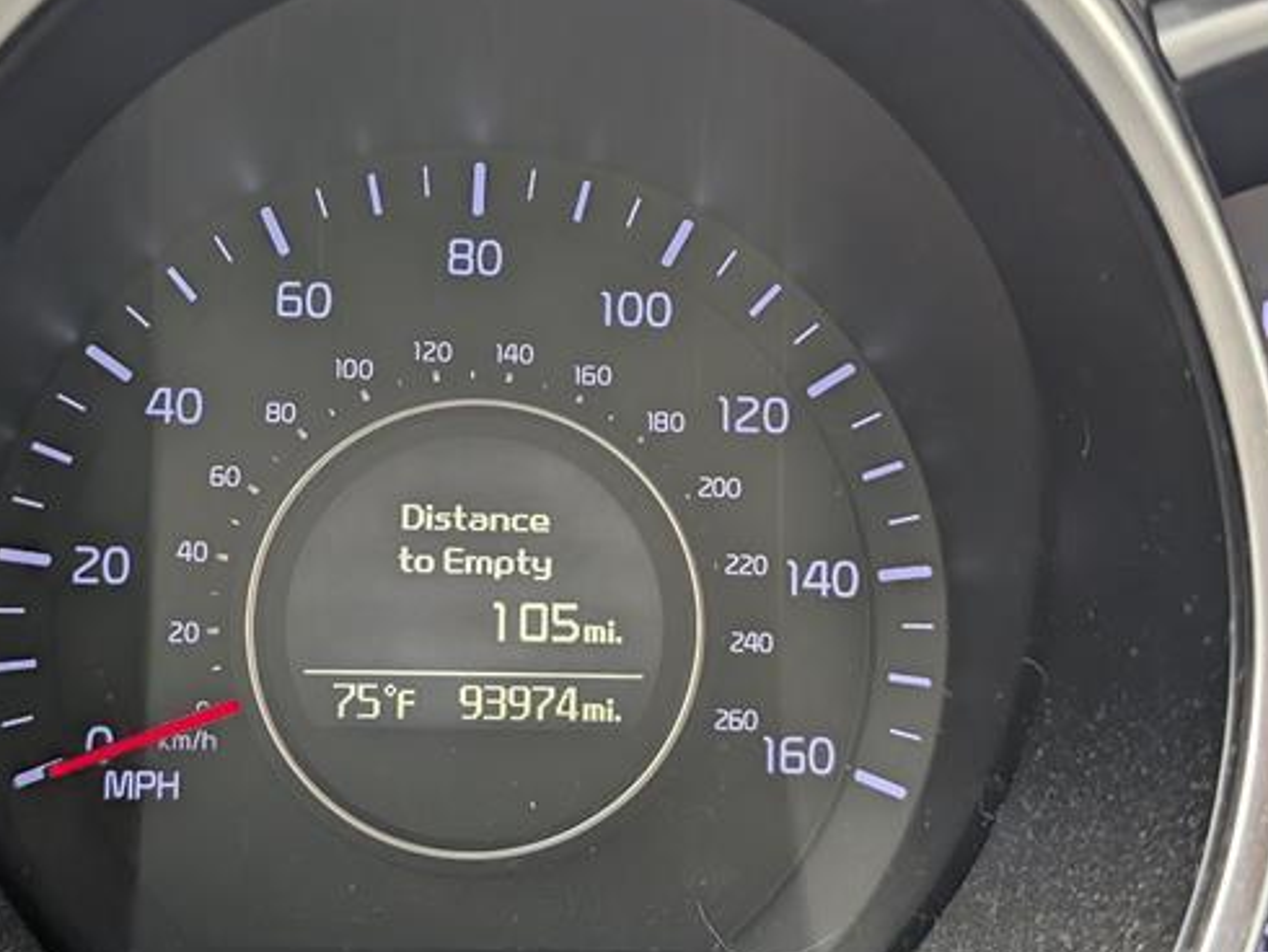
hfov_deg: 30.1
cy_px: 388
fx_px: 2345
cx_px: 476
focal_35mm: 64
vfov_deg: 22.9
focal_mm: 6.9
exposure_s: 1/526
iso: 431
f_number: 1.68
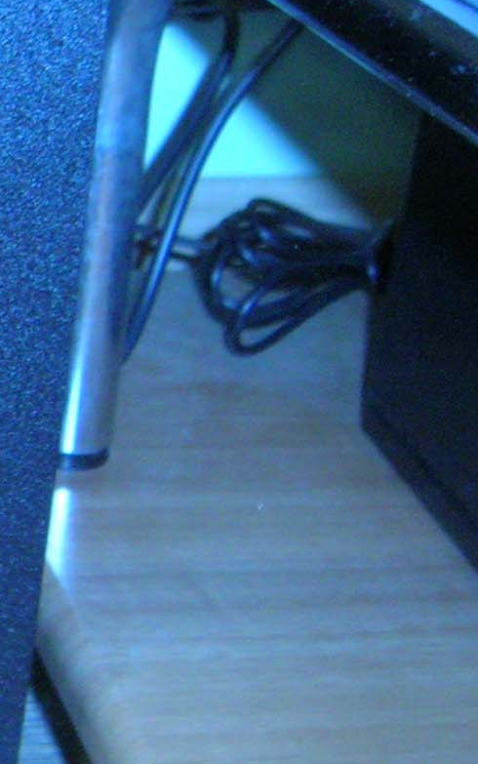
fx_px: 2020
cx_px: -429
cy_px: 307
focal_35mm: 97
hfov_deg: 12.2
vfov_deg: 21.4
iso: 200
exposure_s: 2
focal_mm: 5.4
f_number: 2.8
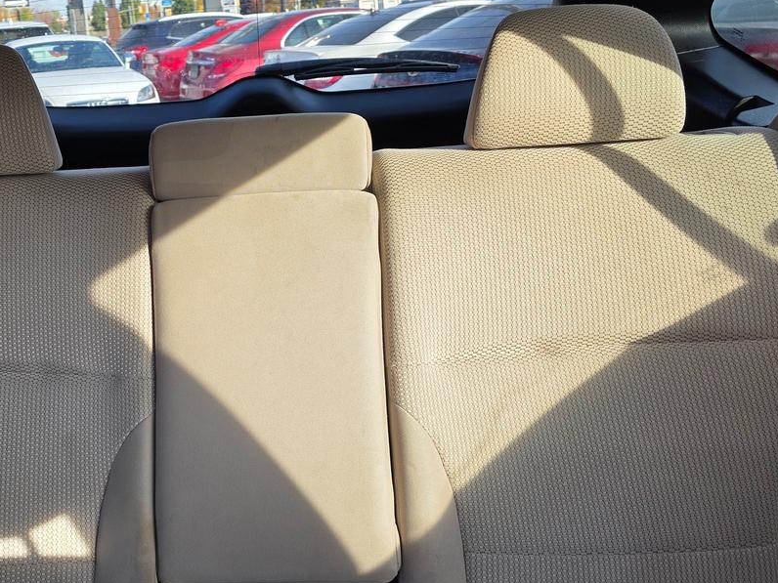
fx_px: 832
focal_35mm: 37
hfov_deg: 48.9
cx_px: 234
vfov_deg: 38.3
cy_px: 383
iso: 40
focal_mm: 6.3
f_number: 1.7
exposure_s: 1/180
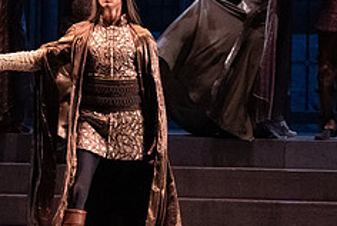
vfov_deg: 3.1
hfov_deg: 4.7
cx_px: 119
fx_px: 4115
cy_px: 46
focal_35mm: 439
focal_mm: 179
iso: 20000
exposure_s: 1/320
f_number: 6.3
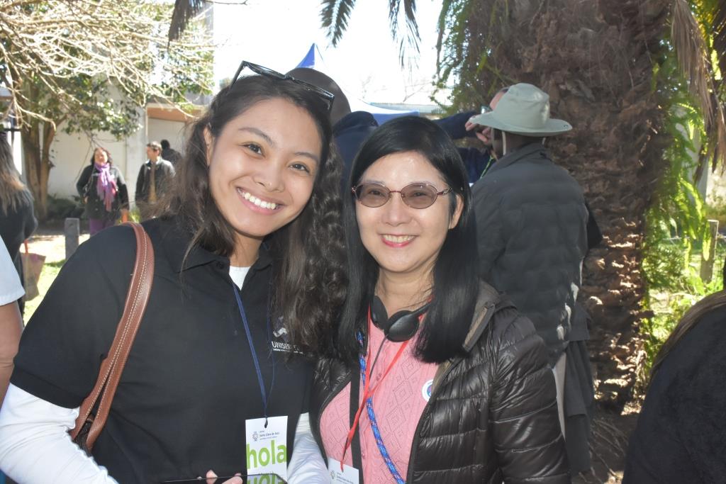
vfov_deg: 34.2
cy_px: 242
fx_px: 787
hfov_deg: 49.5
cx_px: 363
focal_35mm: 39
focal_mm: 26
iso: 1600
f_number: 11
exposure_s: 1/250
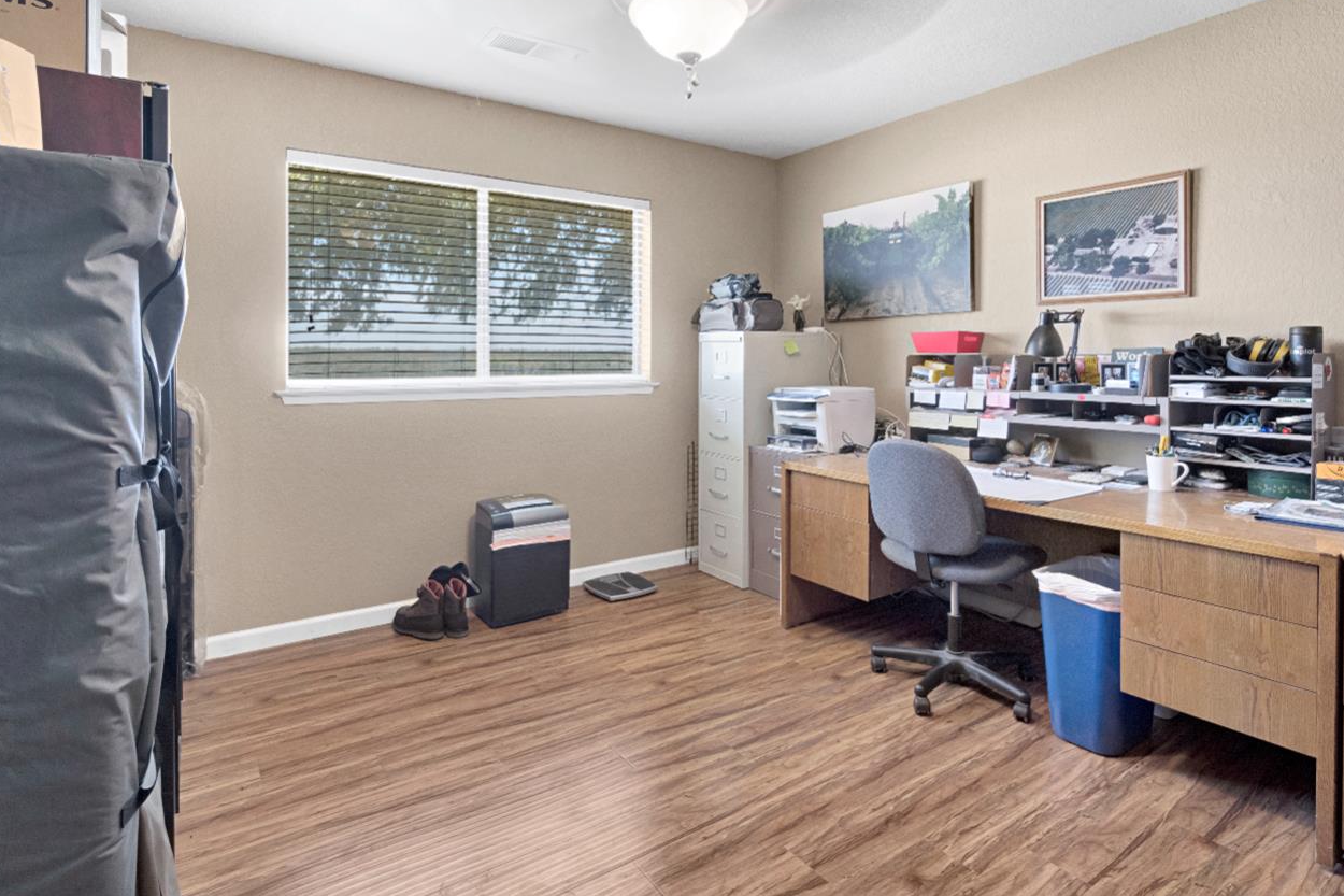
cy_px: 368
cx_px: 661
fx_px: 672
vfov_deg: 66.9
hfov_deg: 90.0
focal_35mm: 18
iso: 320
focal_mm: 10
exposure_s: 1/2.5
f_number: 8
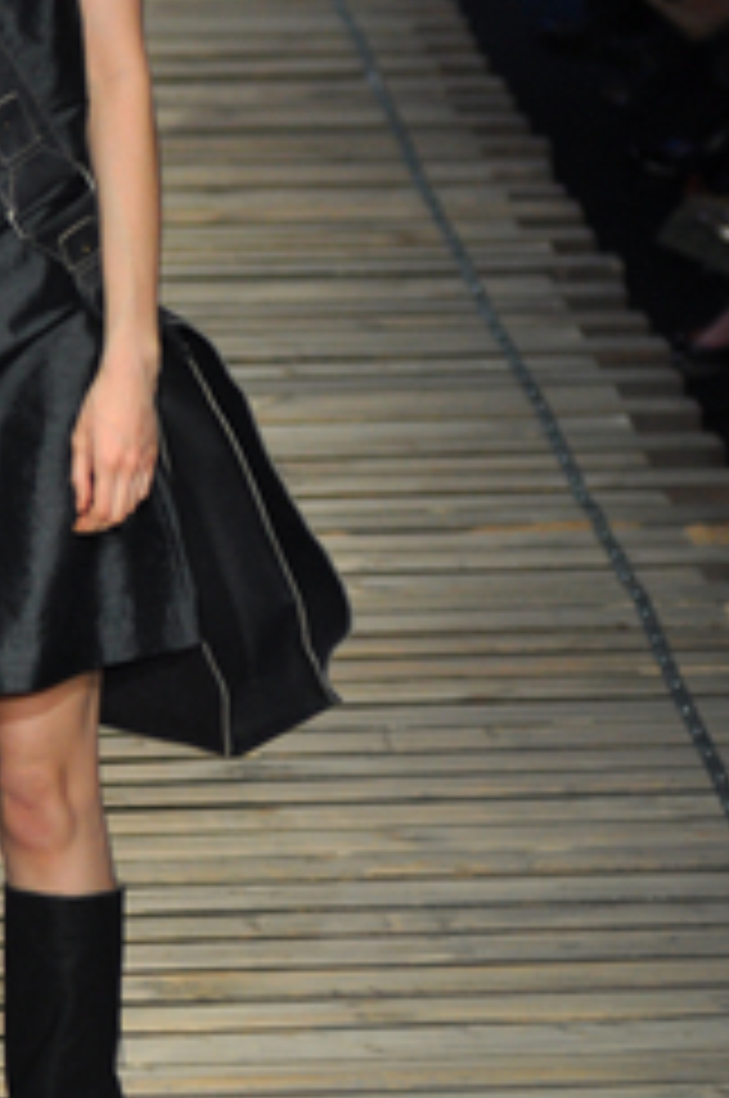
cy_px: 346
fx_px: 7798
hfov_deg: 5.3
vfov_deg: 8.0
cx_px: -16
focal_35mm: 256
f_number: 3.2
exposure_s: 1/320
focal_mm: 80
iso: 800
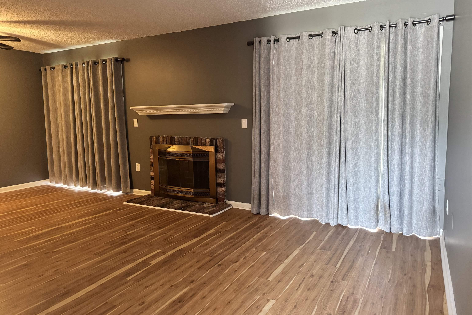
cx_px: 236
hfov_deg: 71.5
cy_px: 150
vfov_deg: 51.3
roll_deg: +0.6
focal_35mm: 25
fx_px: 328
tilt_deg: -6.1
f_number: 1.78
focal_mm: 6.76
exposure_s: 1/60
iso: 500
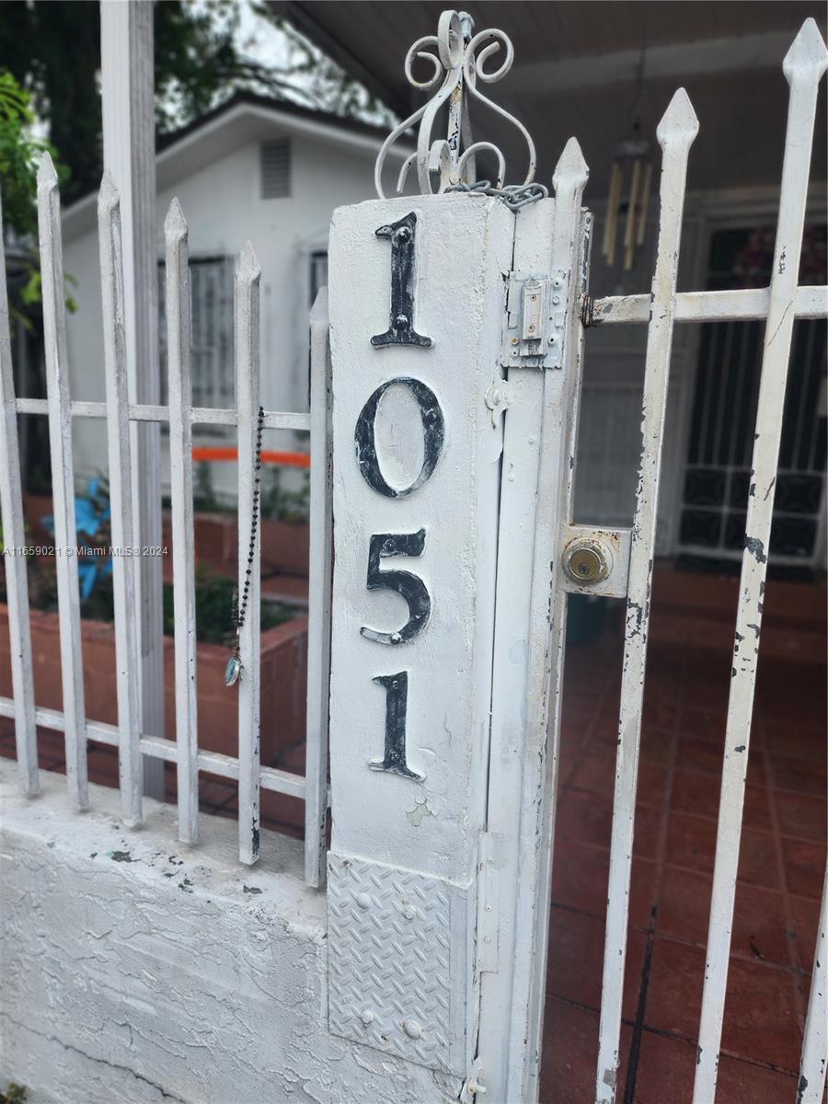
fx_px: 734
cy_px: 552
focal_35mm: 23
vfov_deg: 73.9
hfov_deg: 58.9
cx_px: 414
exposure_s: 1/279
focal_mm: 6.4
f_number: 1.8
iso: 12
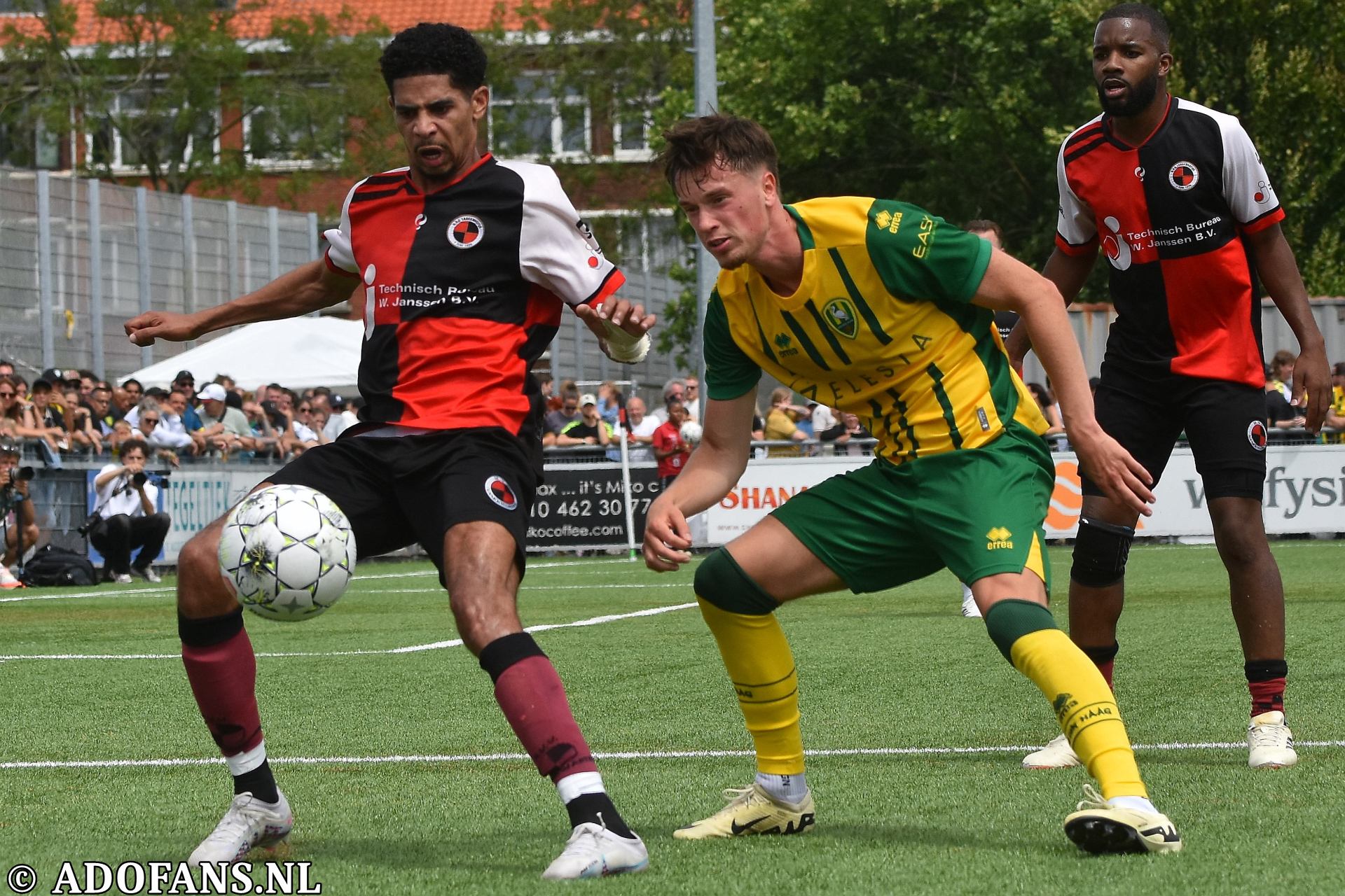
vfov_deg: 13.0
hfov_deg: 19.5
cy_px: 448
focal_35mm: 105
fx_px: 3923
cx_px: 672
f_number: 4
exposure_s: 1/2000
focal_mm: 70
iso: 250
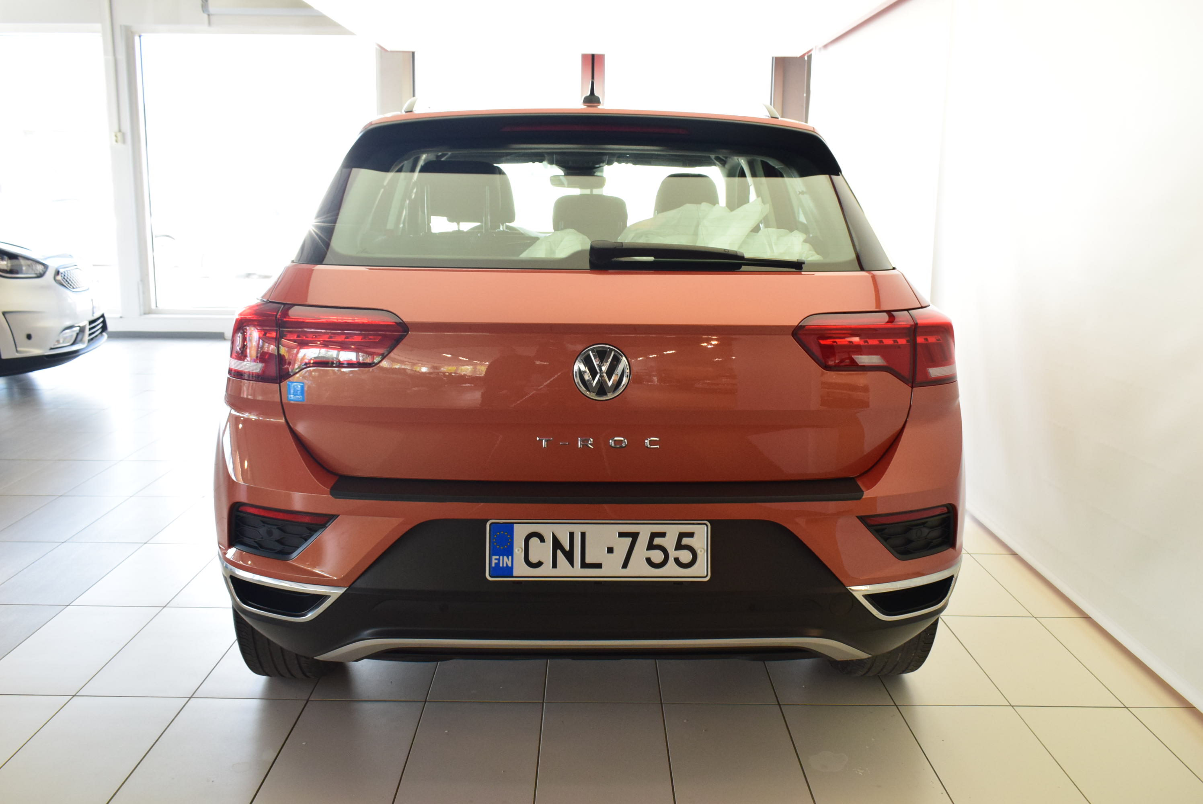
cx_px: 602
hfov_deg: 57.2
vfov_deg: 40.0
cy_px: 402
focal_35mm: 33
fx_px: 1104
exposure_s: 1/160
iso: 1600
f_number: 6.3
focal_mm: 22
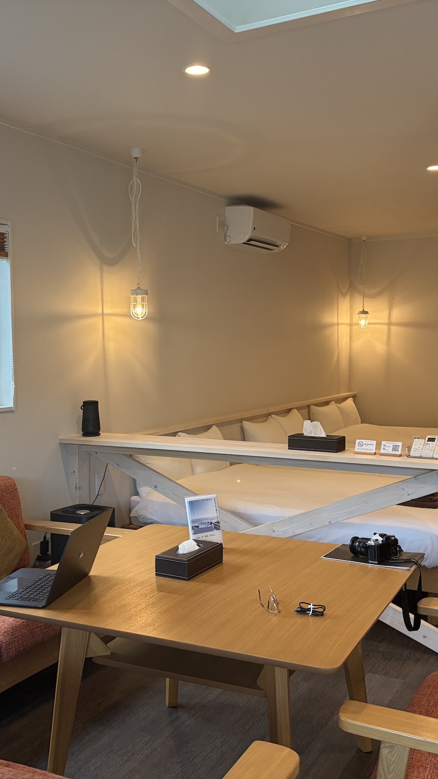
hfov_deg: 31.1
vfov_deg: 52.8
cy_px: 390
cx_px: 178
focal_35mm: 38
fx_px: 785
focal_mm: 5.96
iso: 125
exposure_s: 1/108
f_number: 1.6
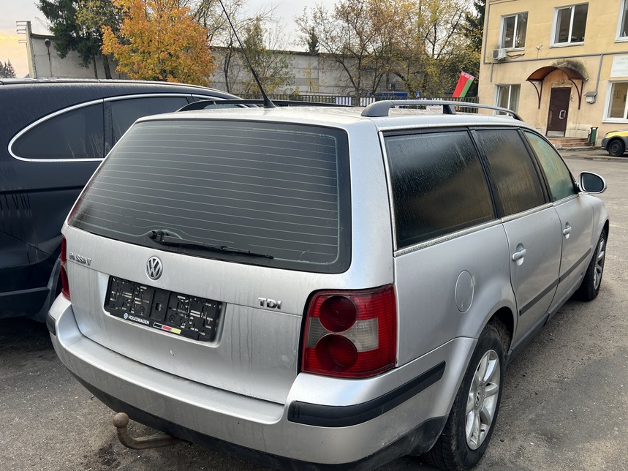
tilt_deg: -14.4
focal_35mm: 31
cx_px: 348
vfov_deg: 45.3
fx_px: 562
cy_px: 276
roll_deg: -0.5
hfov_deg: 58.2
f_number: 1.5
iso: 32
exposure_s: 1/134
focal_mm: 5.7
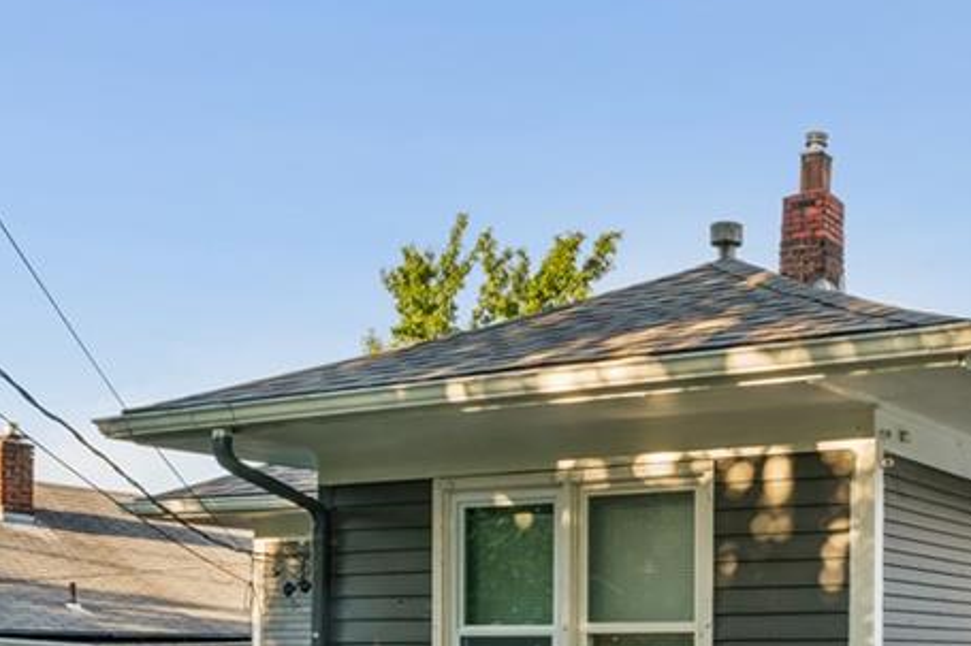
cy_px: 693
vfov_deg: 23.6
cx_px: 781
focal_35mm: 54
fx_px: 1456
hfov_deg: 35.6
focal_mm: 24
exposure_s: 1/3.33
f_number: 22
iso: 100
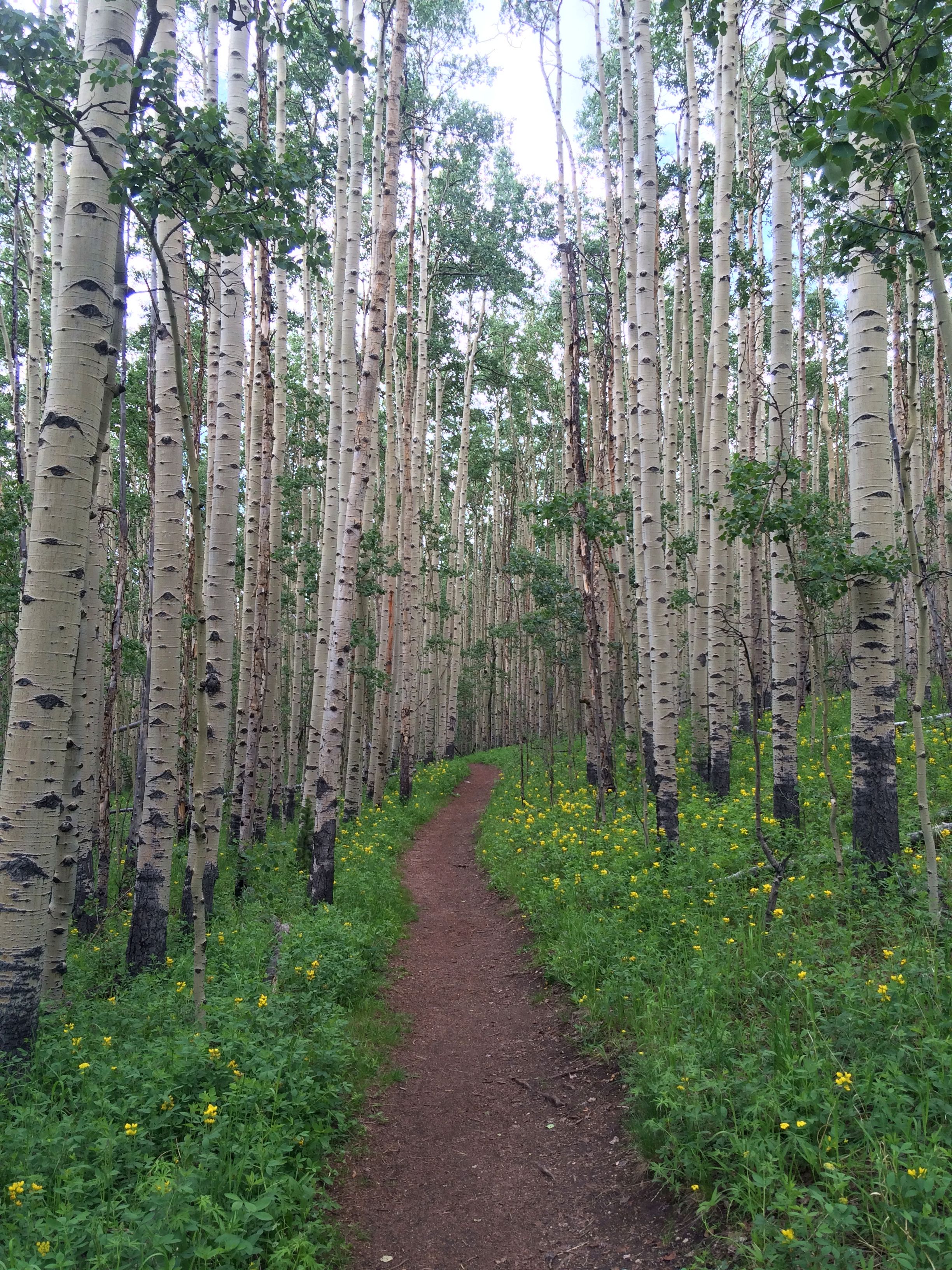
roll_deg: -2.0
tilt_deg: +4.3
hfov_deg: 48.2
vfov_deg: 61.7
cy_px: 635
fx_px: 1063
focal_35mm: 29
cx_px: 476
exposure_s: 1/149
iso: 32
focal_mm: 4.15
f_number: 2.2
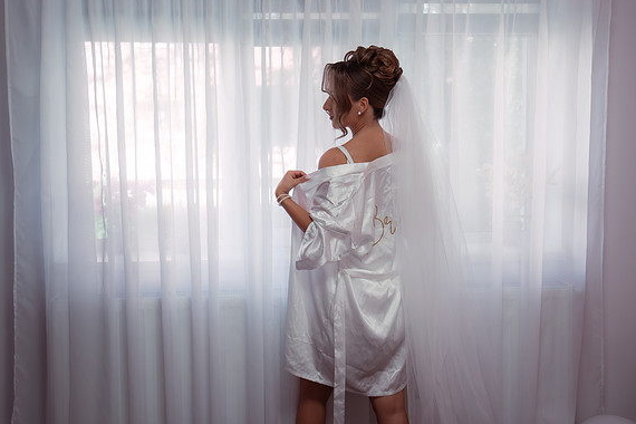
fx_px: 671
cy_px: 180
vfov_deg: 35.0
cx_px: 300
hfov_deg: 50.7
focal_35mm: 38
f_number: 2.8
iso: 1250
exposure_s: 1/640
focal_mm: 30
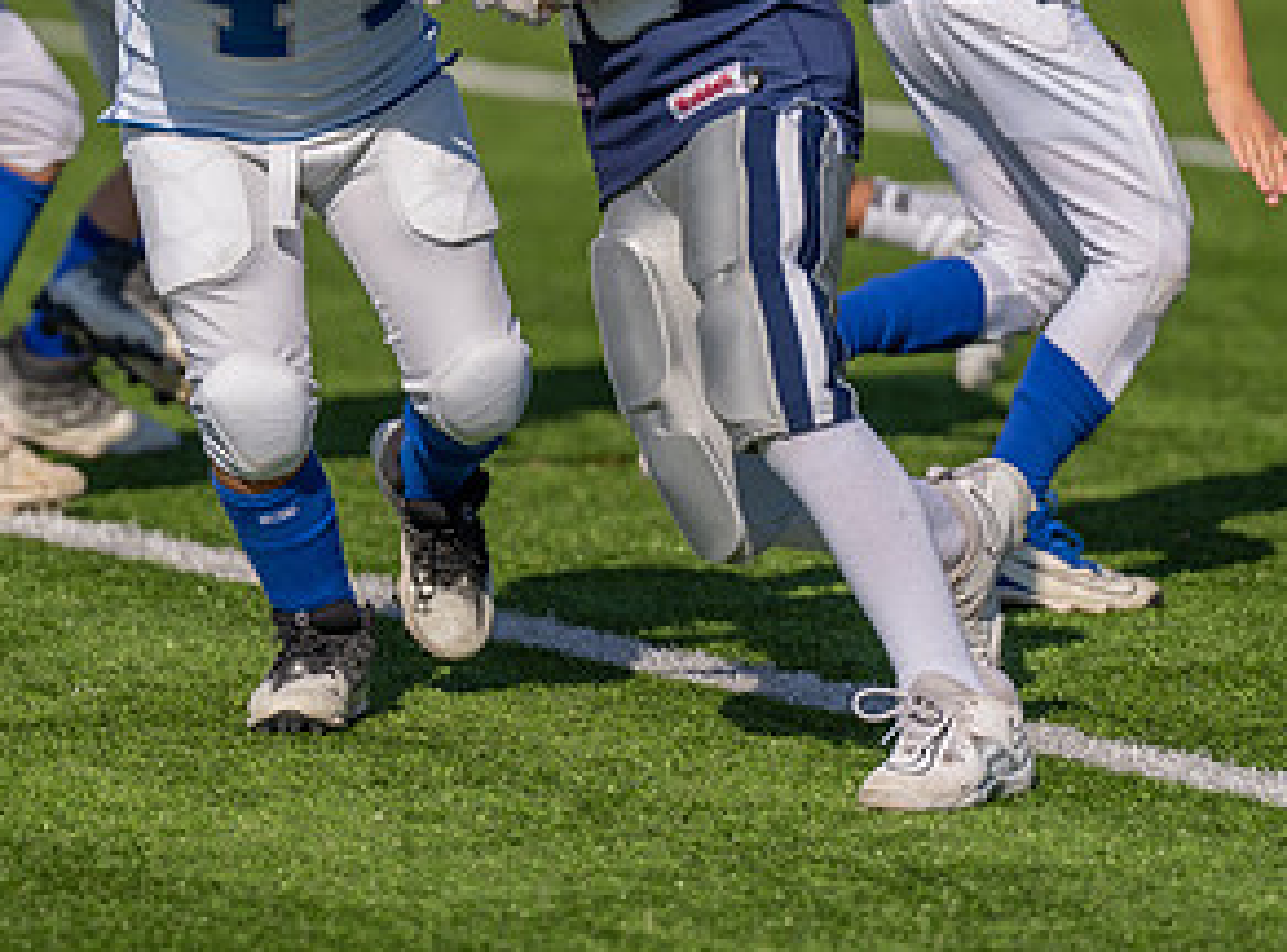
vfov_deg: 3.0
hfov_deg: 4.0
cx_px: 551
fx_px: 18239
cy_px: 62
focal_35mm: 493
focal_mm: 200
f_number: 3.2
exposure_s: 1/4000
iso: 160
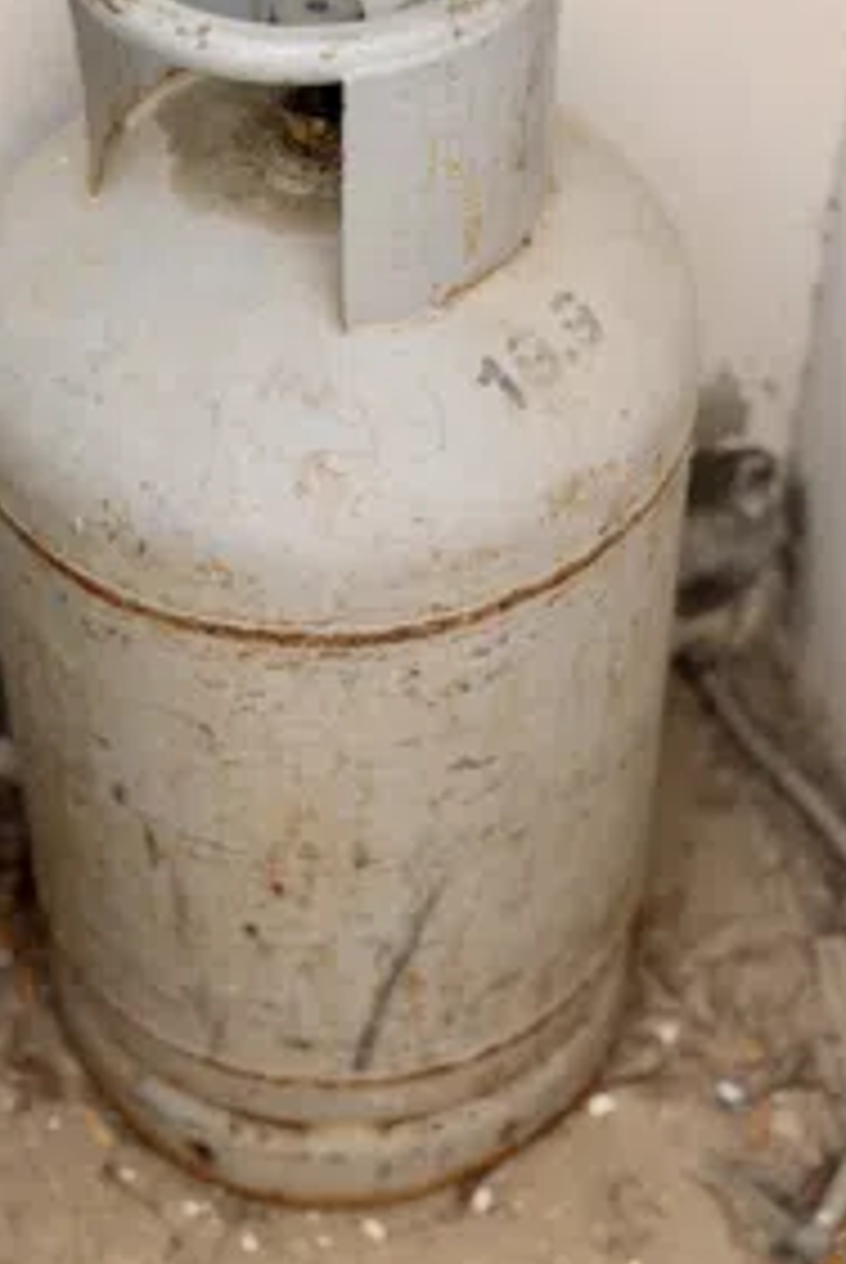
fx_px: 2496
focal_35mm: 71
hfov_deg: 19.2
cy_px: 535
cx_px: 328
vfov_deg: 28.4
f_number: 1.78
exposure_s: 1/519
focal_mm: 6.76
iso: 64
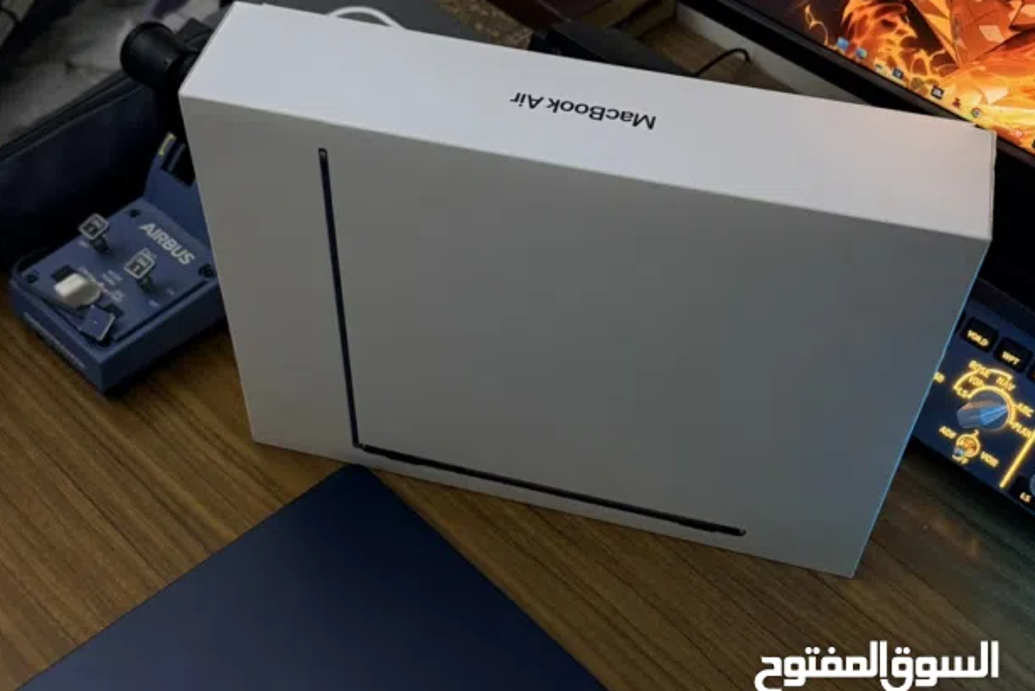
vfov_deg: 49.4
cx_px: 501
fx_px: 748
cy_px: 398
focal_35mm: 26
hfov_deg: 69.3
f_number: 1.78
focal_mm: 6.76
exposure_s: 1/50
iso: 200
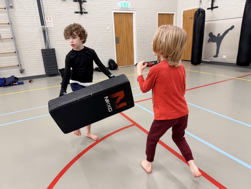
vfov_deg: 56.8
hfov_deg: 71.6
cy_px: 94
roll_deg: +3.7
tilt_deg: -19.7
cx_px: 126
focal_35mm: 24
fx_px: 174
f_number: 1.78
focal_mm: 6.76
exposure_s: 1/49
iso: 125
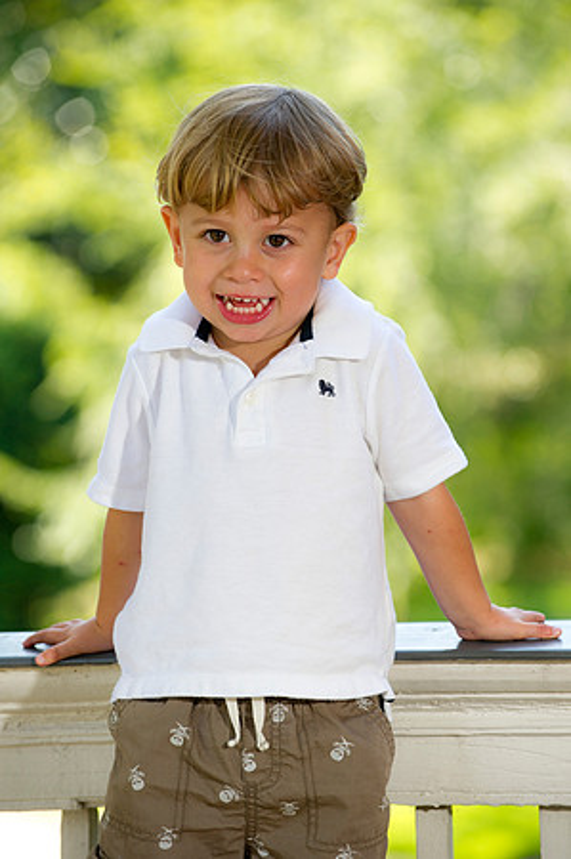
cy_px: 430
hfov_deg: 8.1
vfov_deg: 12.1
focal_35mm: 170
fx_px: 4054
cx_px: 286
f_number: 4
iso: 320
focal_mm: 170
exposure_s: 1/250
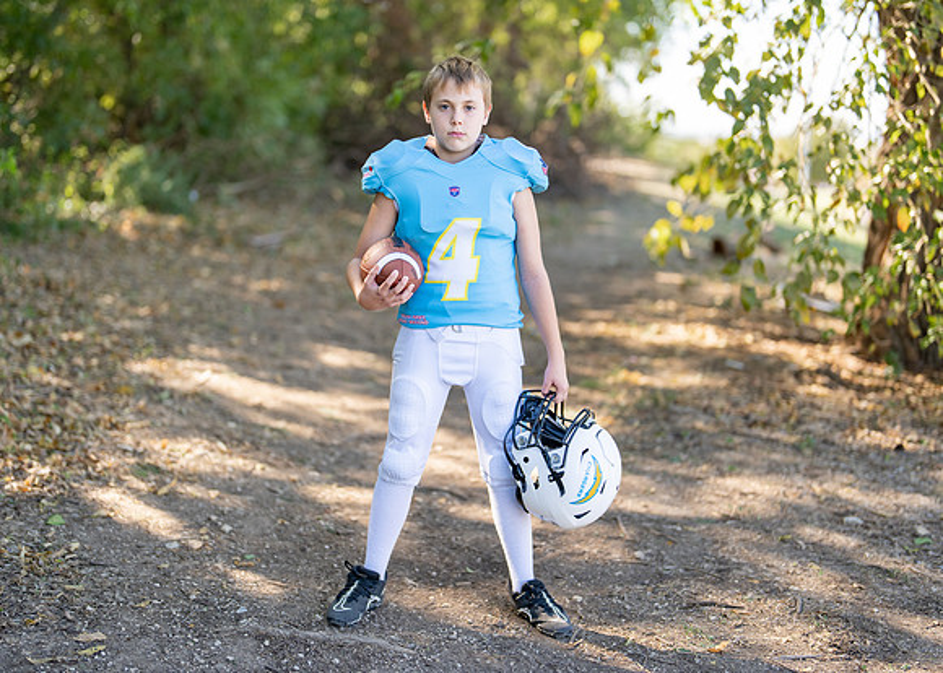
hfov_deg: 34.1
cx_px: 473
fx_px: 1536
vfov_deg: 24.7
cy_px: 310
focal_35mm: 57
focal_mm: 50
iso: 100
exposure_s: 1/1250
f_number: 1.2
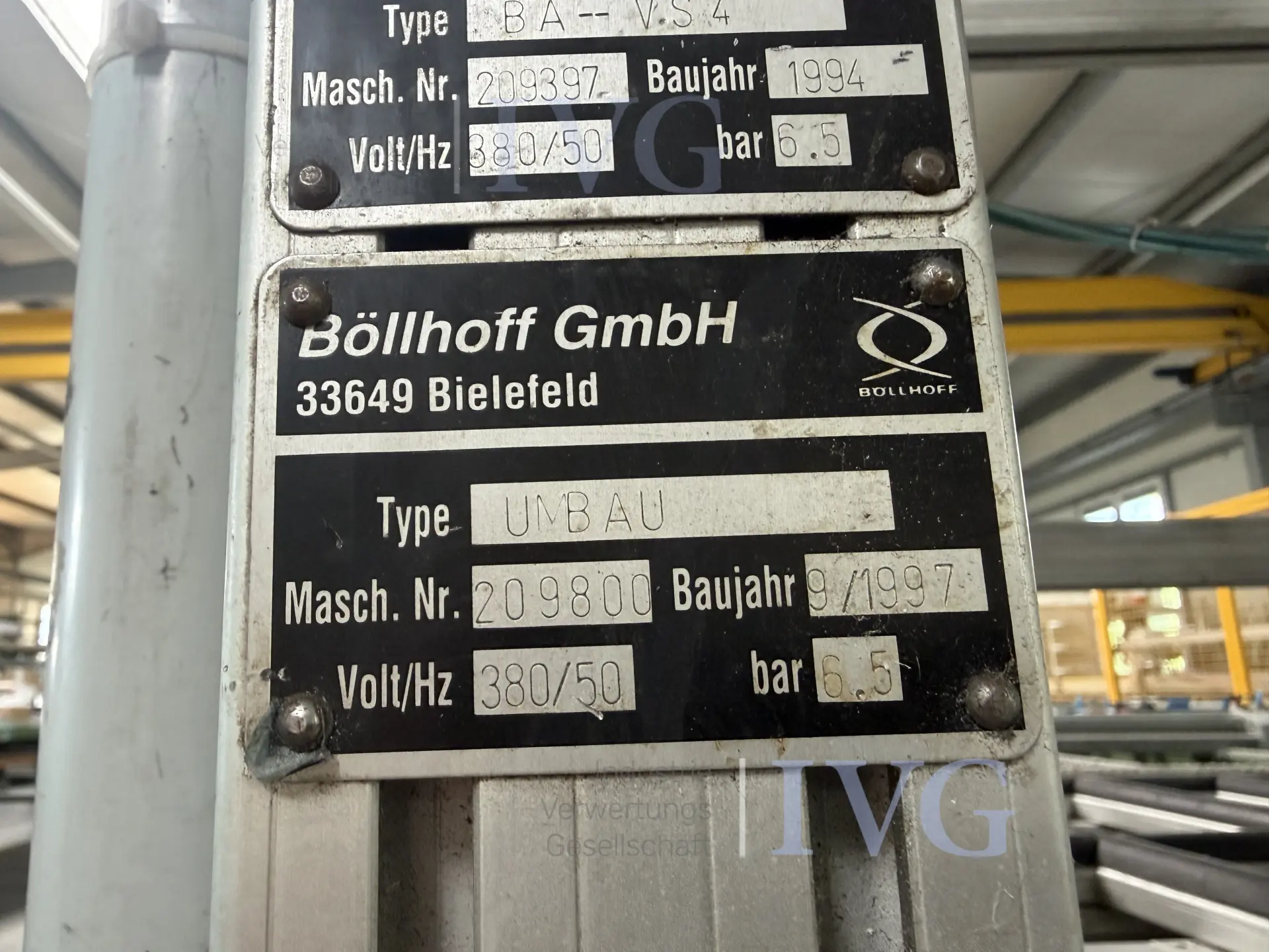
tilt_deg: +11.8
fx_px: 953
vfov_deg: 53.1
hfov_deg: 67.3
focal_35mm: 26
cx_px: 634
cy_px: 476
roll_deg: +1.7
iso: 320
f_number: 2.2
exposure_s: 1/87
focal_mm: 2.22
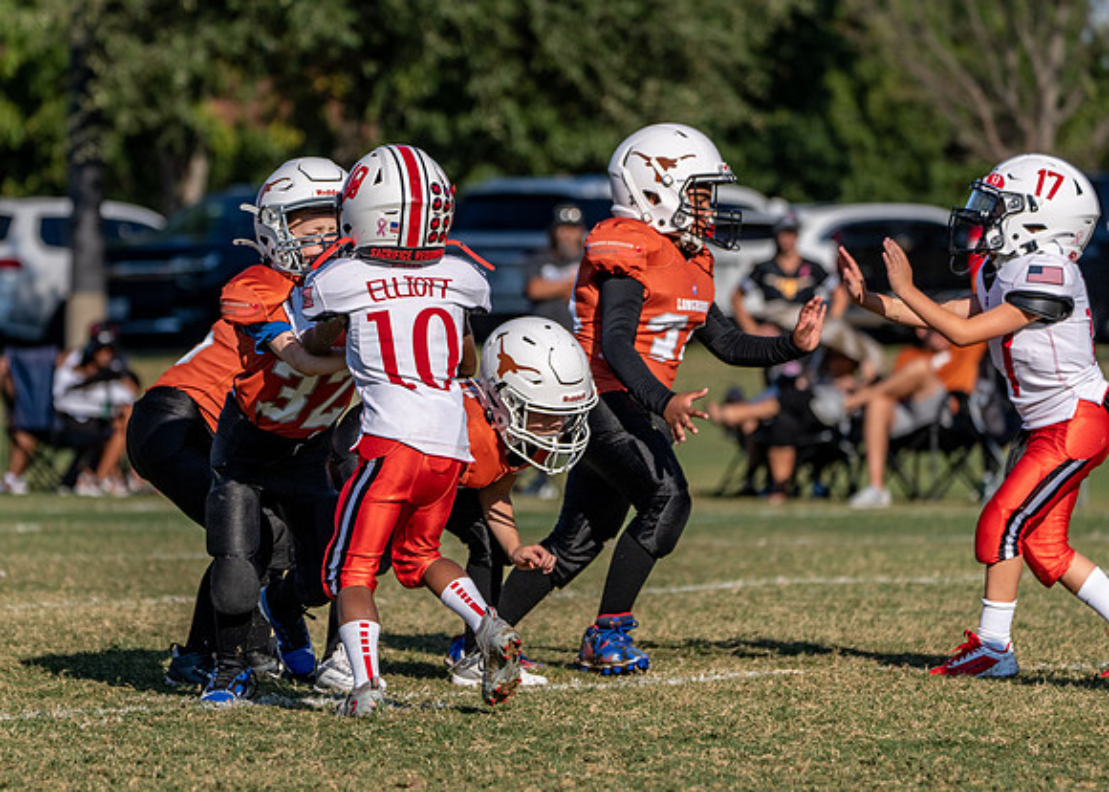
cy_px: 431
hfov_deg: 7.4
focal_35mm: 272
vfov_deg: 5.3
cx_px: 429
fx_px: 8557
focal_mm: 221
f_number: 5.6
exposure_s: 1/2500
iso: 250
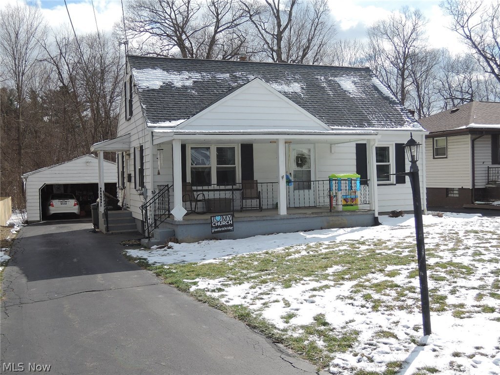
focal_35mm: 40
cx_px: 250
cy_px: 188
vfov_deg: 36.0
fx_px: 578
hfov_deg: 46.8
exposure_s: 1/100
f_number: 3.5
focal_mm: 8.6
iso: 80
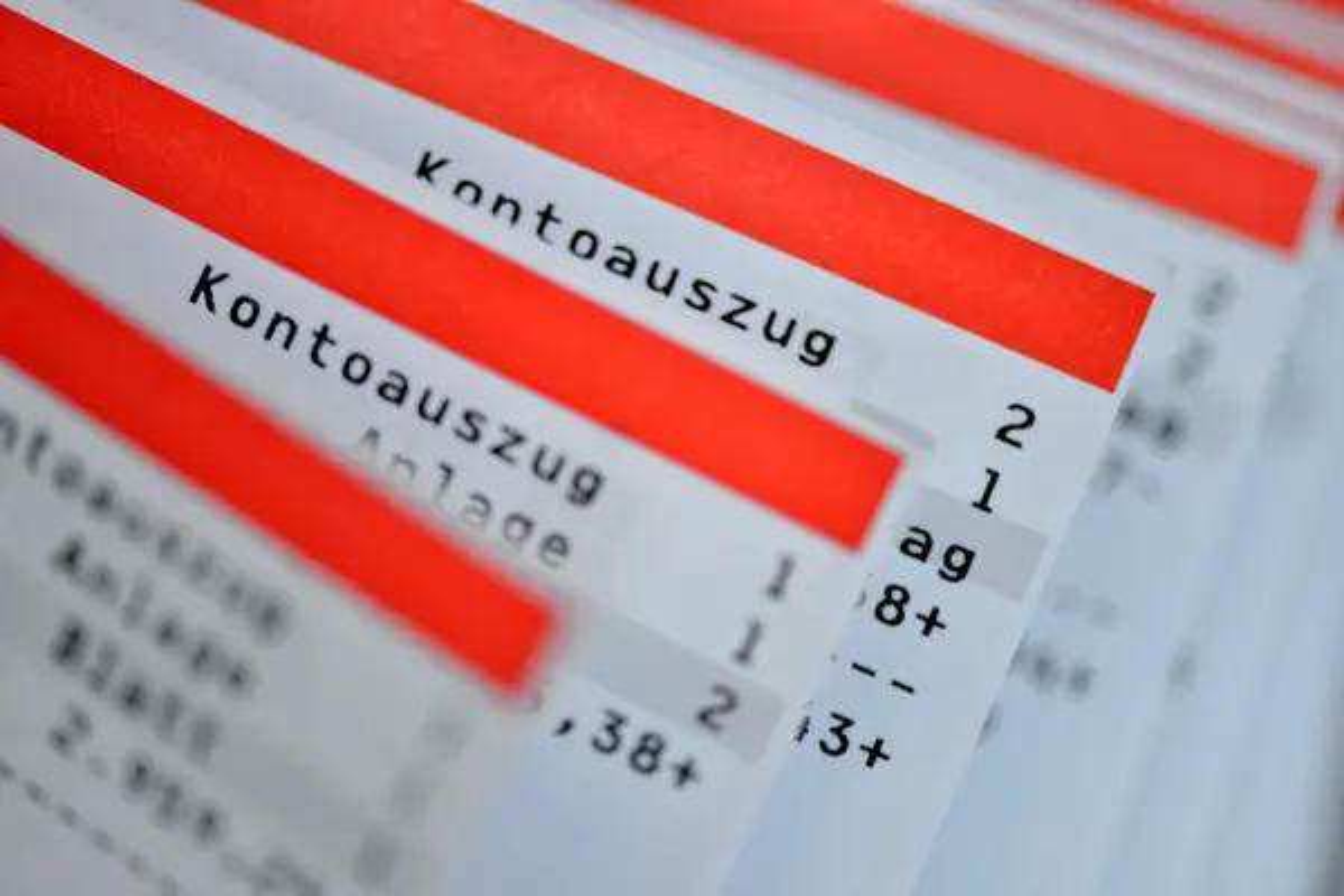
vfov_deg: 13.0
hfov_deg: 19.5
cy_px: 448
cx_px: 672
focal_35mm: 105
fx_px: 3920
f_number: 3.5
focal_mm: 105
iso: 100
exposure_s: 1/100
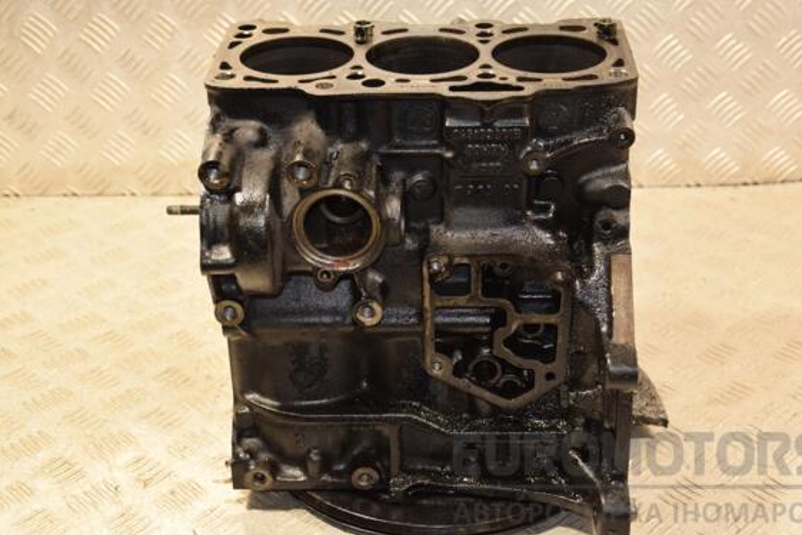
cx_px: 426
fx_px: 1359
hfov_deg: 32.9
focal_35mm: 61
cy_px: 263
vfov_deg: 22.3
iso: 800
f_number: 5
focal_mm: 38
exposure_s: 1/100
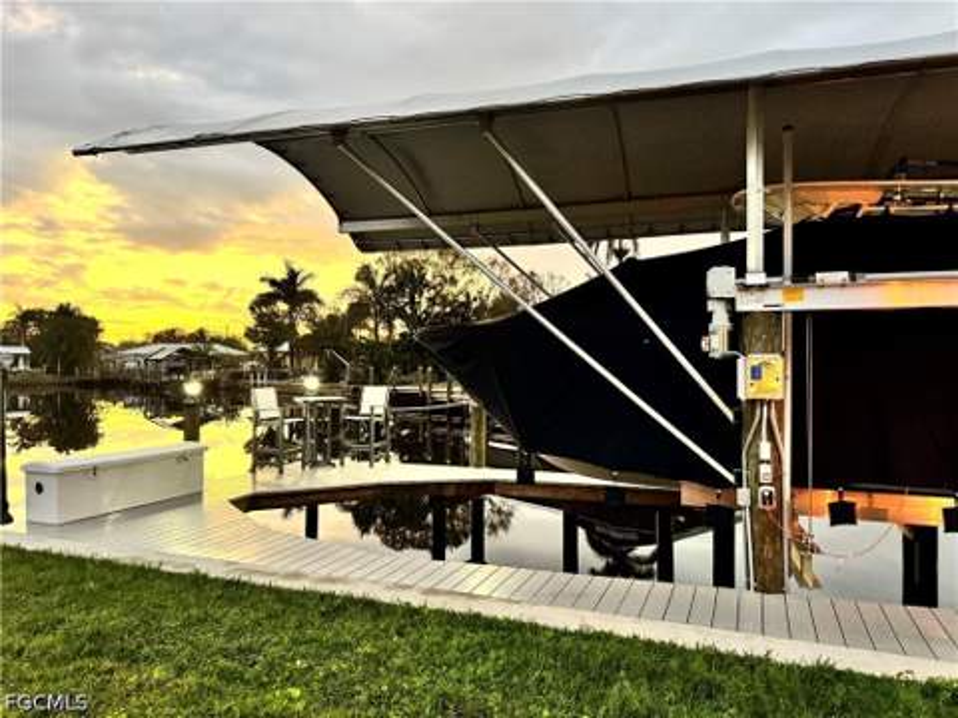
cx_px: 479
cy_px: 359
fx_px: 664
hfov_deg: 71.6
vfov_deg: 56.8
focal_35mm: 24
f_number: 1.78
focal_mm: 6.76
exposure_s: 1/40
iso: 1000
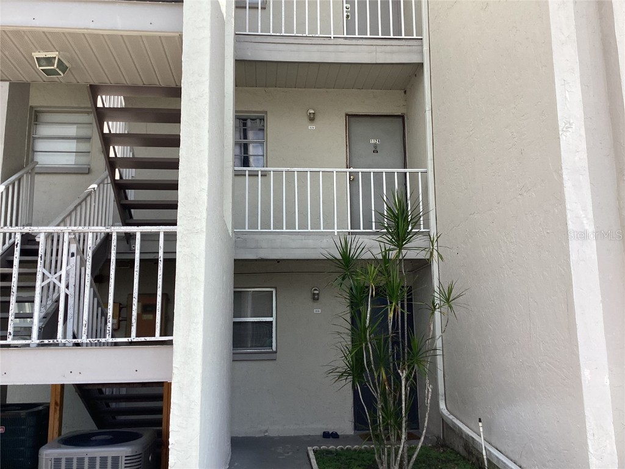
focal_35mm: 31
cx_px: 312
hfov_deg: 58.4
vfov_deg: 45.4
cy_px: 234
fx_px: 560
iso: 25
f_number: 2.4
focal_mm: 3.3
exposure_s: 1/637
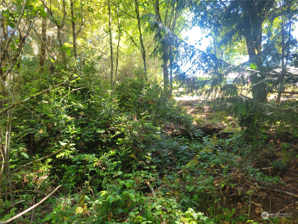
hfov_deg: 67.3
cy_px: 112
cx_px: 149
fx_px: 224
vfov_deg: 53.1
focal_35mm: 26
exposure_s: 1/120
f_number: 1.8
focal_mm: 5.4
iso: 80
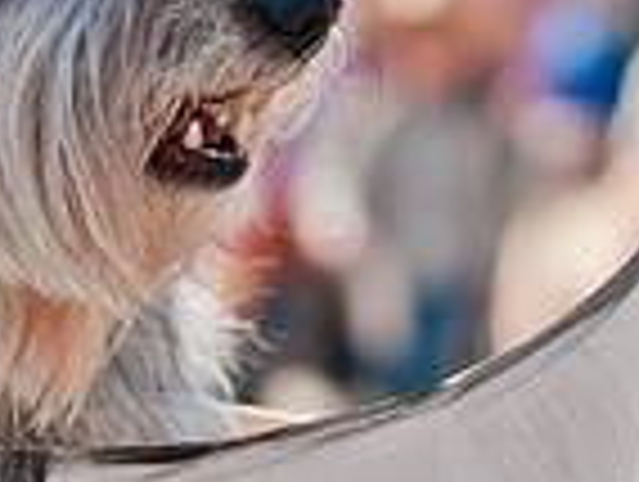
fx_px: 8672
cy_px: -110
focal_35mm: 469
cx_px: 369
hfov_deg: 4.2
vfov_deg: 3.2
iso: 200
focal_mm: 80
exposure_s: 1/1000
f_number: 4
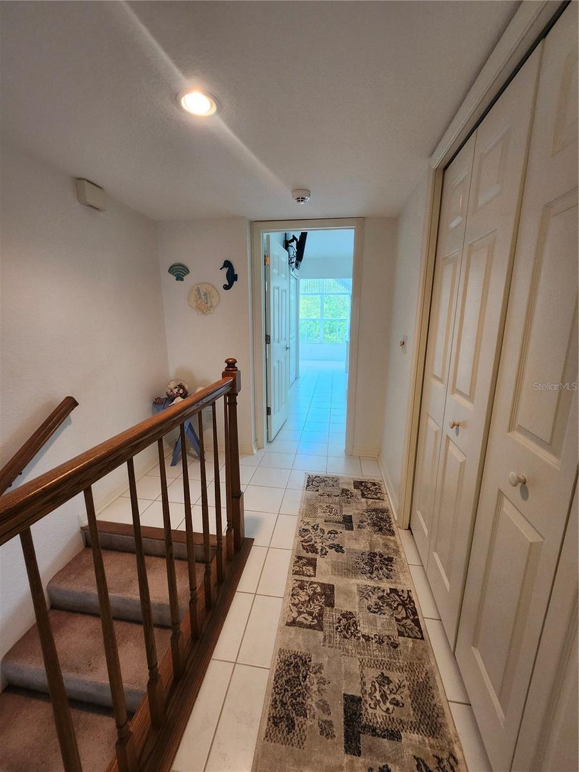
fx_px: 290
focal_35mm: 13
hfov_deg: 89.9
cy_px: 386
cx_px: 290
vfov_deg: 106.2
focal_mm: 1.74
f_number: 2.2
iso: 200
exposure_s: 1/60
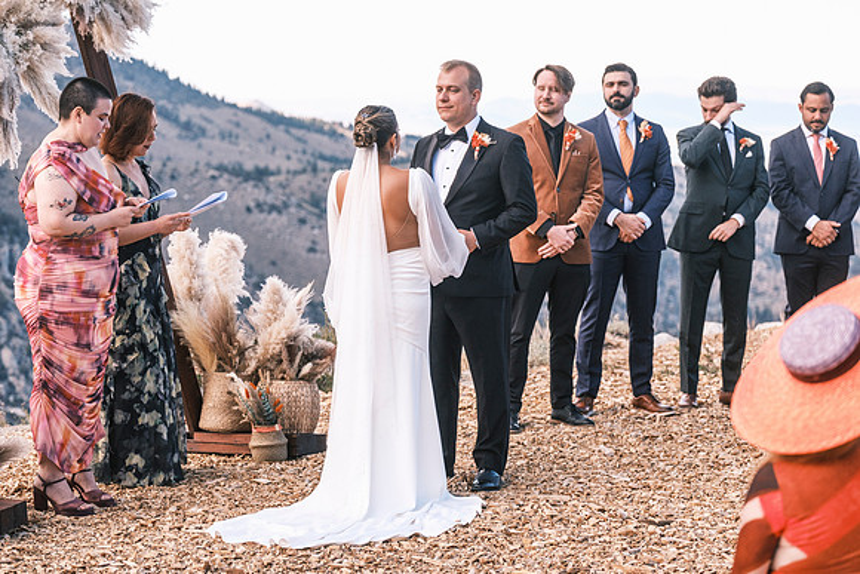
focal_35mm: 95
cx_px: 430
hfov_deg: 21.5
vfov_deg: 14.4
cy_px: 287
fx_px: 2270
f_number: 2.8
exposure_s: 1/1600
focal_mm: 63.4
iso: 400
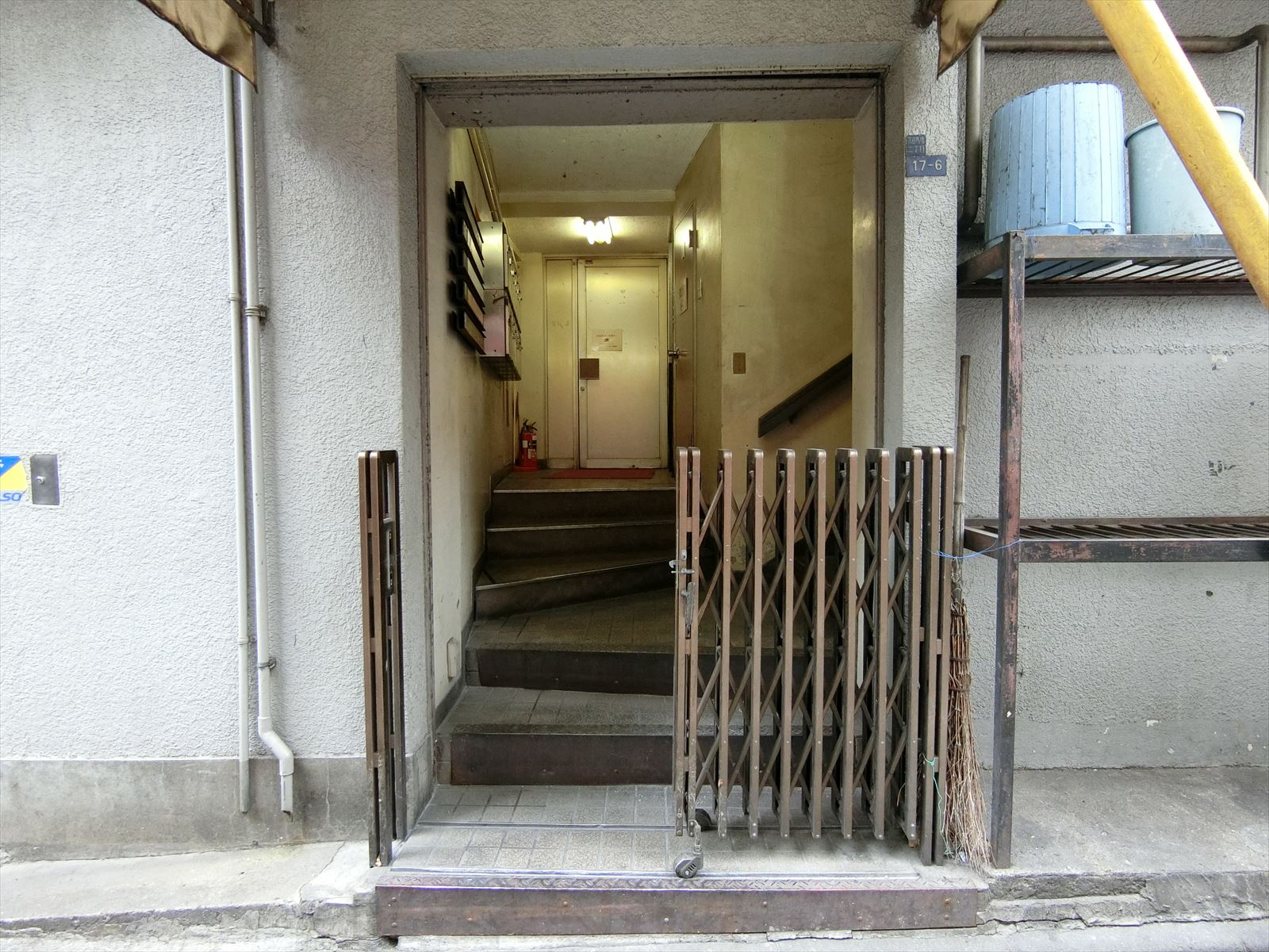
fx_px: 697
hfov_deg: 84.7
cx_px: 634
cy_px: 476
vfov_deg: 68.7
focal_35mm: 19
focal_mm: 4.06
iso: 400
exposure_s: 1/80
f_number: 2.7
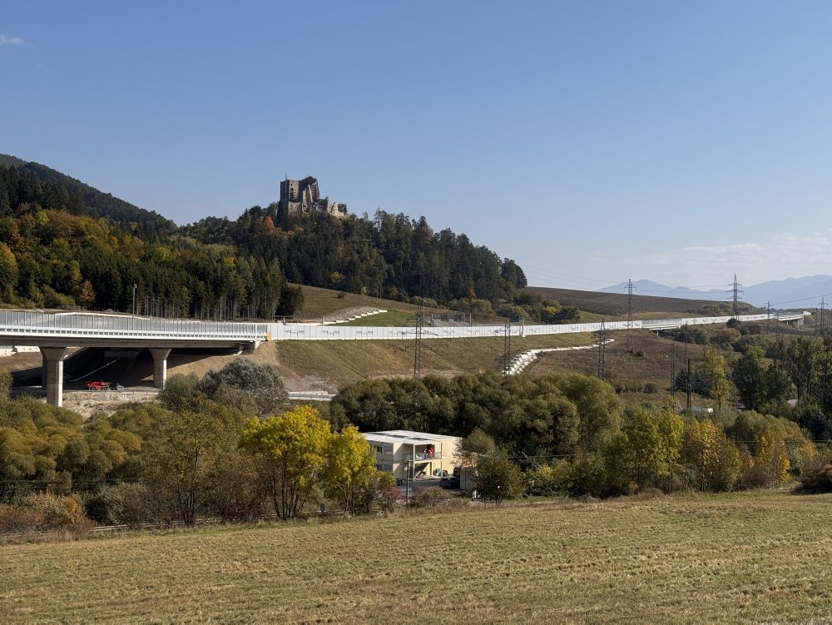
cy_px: 312
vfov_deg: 30.3
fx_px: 1154
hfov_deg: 39.6
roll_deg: -0.9
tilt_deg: -0.1
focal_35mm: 48
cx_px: 416
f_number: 1.78
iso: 64
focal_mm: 6.76
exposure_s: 1/4975
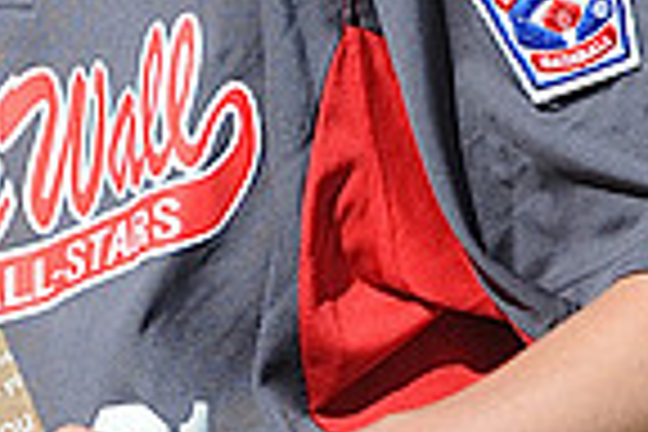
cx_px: -540
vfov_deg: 0.8
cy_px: -160
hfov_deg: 1.1
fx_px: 32559
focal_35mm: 1809
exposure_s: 1/1600
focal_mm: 300
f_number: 4
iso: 200
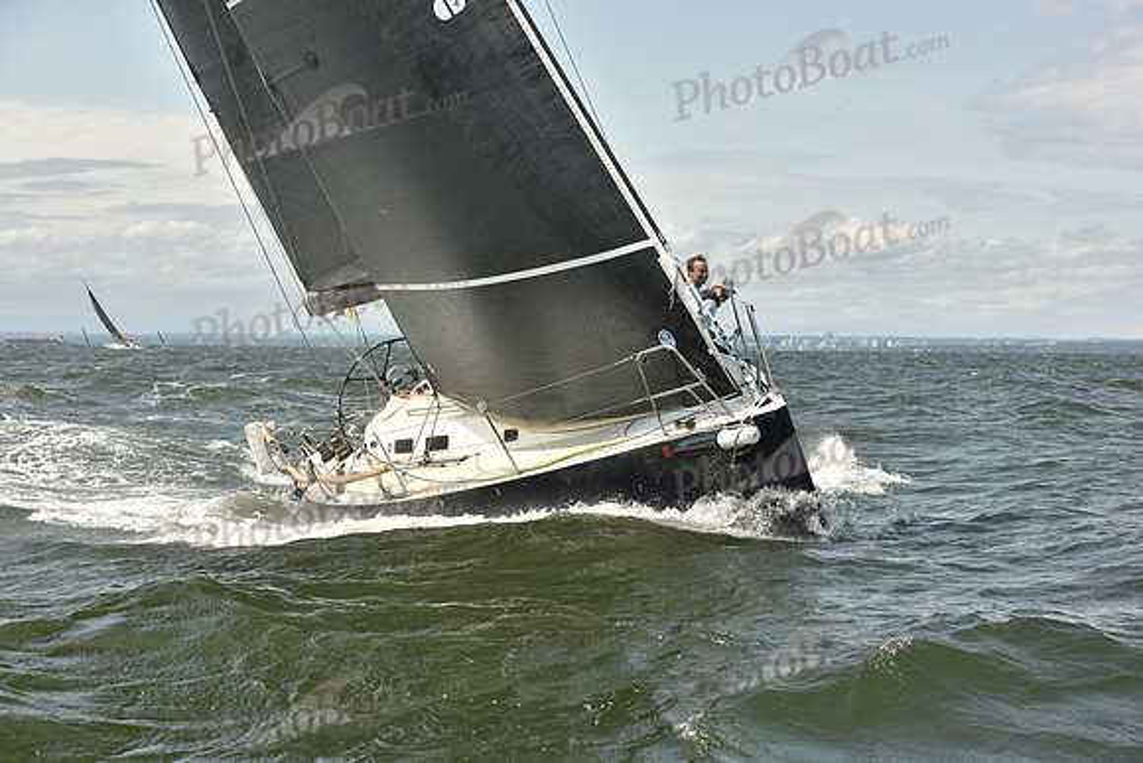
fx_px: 2223
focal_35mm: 70
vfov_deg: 19.5
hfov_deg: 28.8
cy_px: 382
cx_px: 572
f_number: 8
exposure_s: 1/800
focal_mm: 70
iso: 250
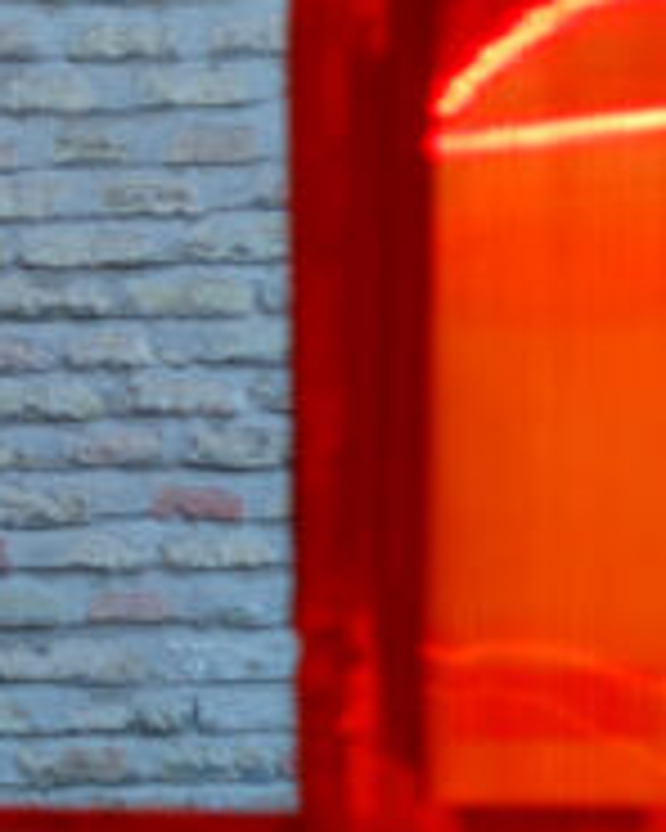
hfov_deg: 3.9
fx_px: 9584
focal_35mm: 389
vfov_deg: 5.0
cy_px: 848
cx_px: 1422
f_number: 8
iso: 100
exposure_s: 6
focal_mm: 50
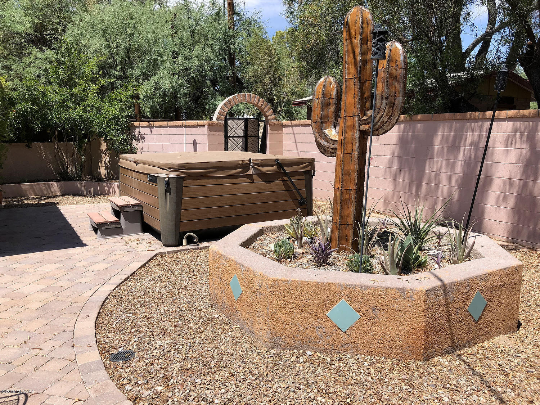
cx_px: 270
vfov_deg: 49.7
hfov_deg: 63.4
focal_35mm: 28
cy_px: 202
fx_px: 437
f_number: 1.8
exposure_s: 1/1736
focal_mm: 4
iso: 20
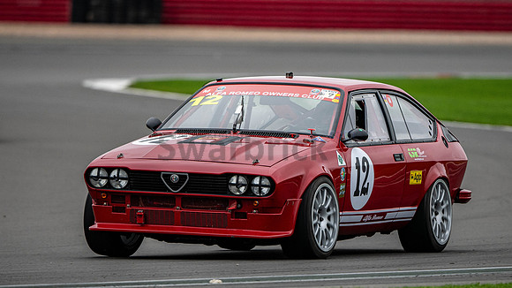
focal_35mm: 616
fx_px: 8363
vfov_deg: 2.0
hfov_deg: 3.5
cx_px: 293
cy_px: 148
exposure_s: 1/640
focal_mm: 500
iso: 1400
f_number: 5.6
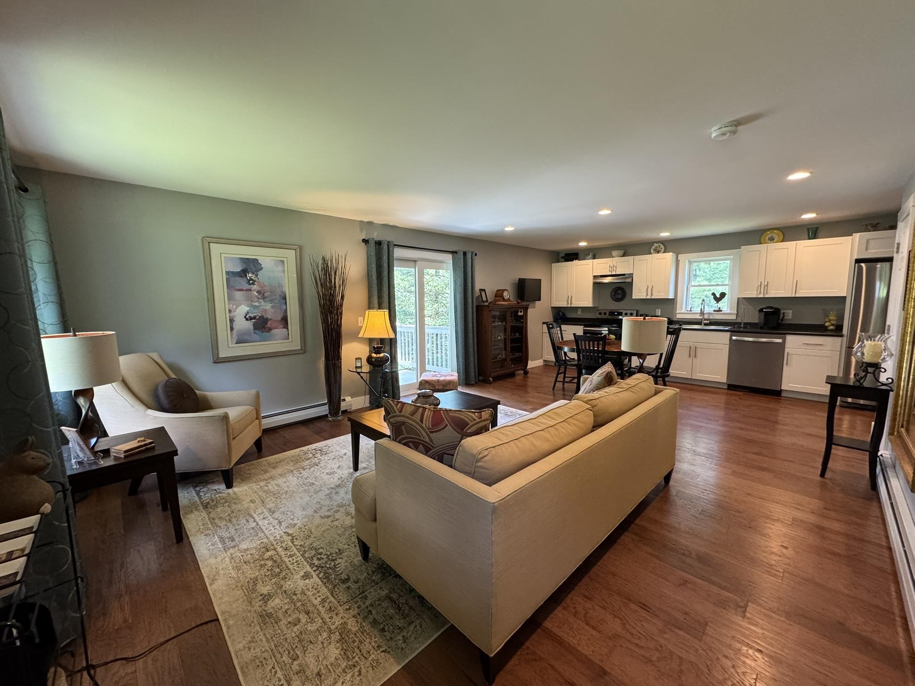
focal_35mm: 14
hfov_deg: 102.1
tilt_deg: -6.5
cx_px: 458
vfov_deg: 85.7
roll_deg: +0.6
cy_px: 343
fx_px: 370
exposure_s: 1/60
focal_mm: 2.22
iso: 250
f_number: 2.2
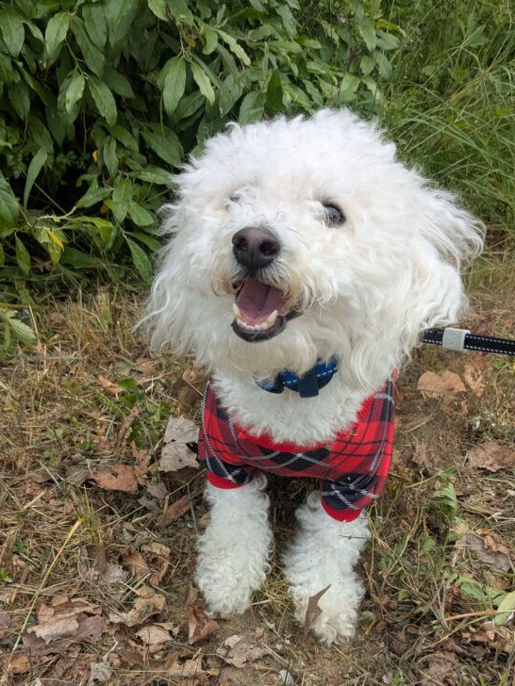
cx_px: 291
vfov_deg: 47.8
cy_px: 479
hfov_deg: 37.7
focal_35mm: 38
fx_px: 754
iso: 39
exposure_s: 1/975
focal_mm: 4.38
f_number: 1.73
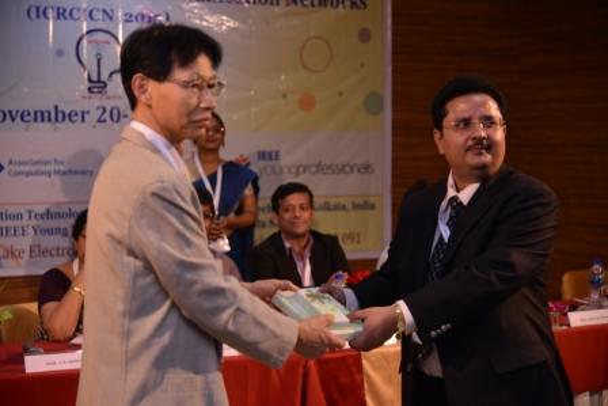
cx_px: 304
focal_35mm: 70
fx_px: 1183
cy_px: 203
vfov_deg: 19.5
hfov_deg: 28.8
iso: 640
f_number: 4
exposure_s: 1/80
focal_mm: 70
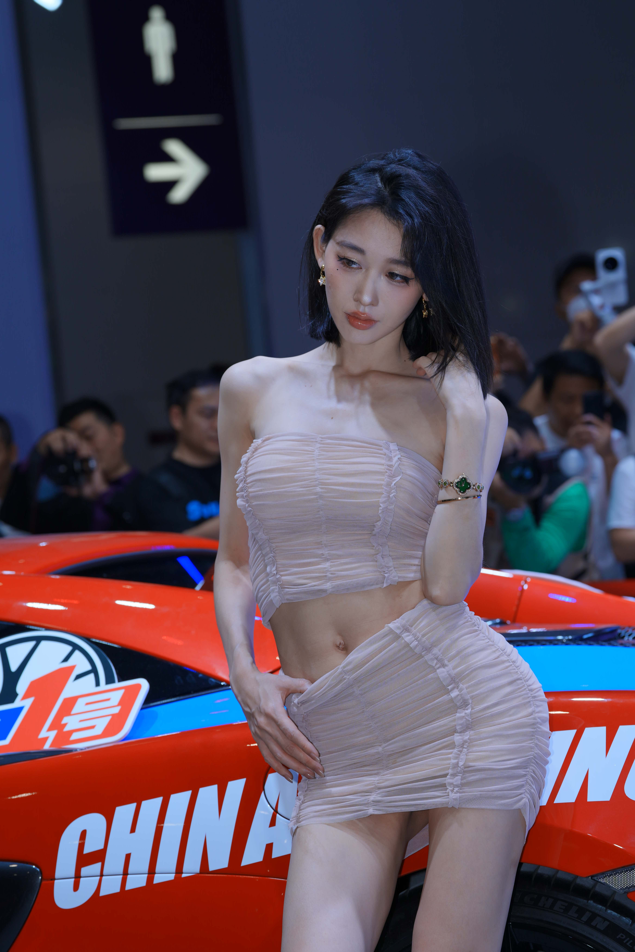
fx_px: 2699
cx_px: 318
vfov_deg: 20.0
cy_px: 476
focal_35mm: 102
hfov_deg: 13.4
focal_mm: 102
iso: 100
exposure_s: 1/160
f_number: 5.6
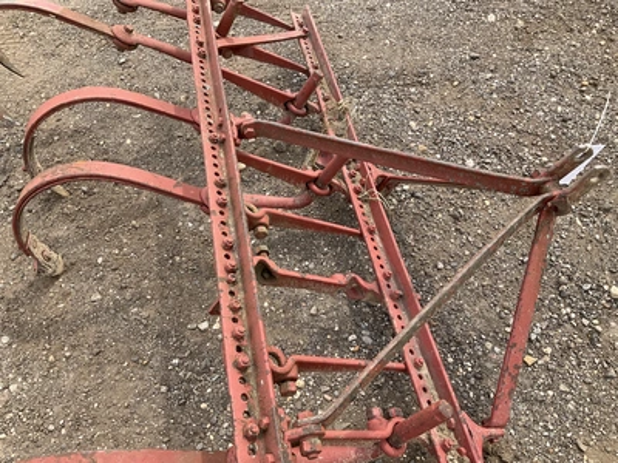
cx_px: 309
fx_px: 518
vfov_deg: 48.2
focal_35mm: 29
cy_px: 232
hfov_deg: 61.7
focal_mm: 3
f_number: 1.8
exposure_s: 1/719
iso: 25
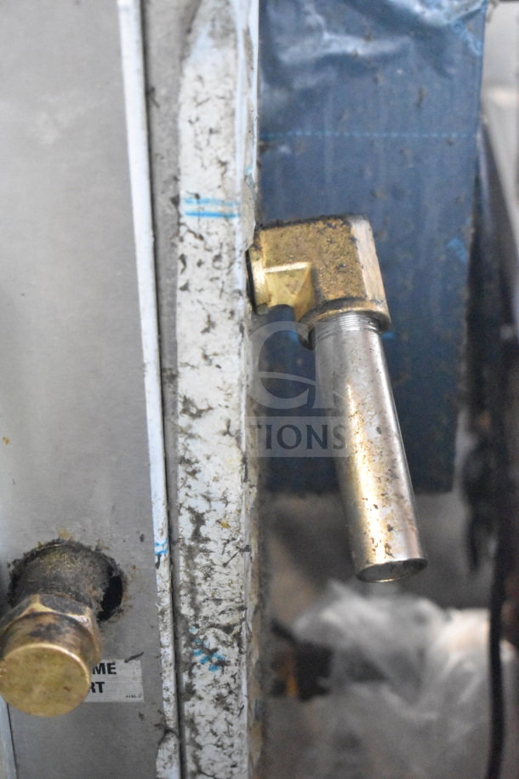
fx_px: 1492
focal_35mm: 69
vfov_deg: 29.2
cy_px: 390
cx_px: 260
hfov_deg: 19.7
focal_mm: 46
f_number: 5.3
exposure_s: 1/80
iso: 16000
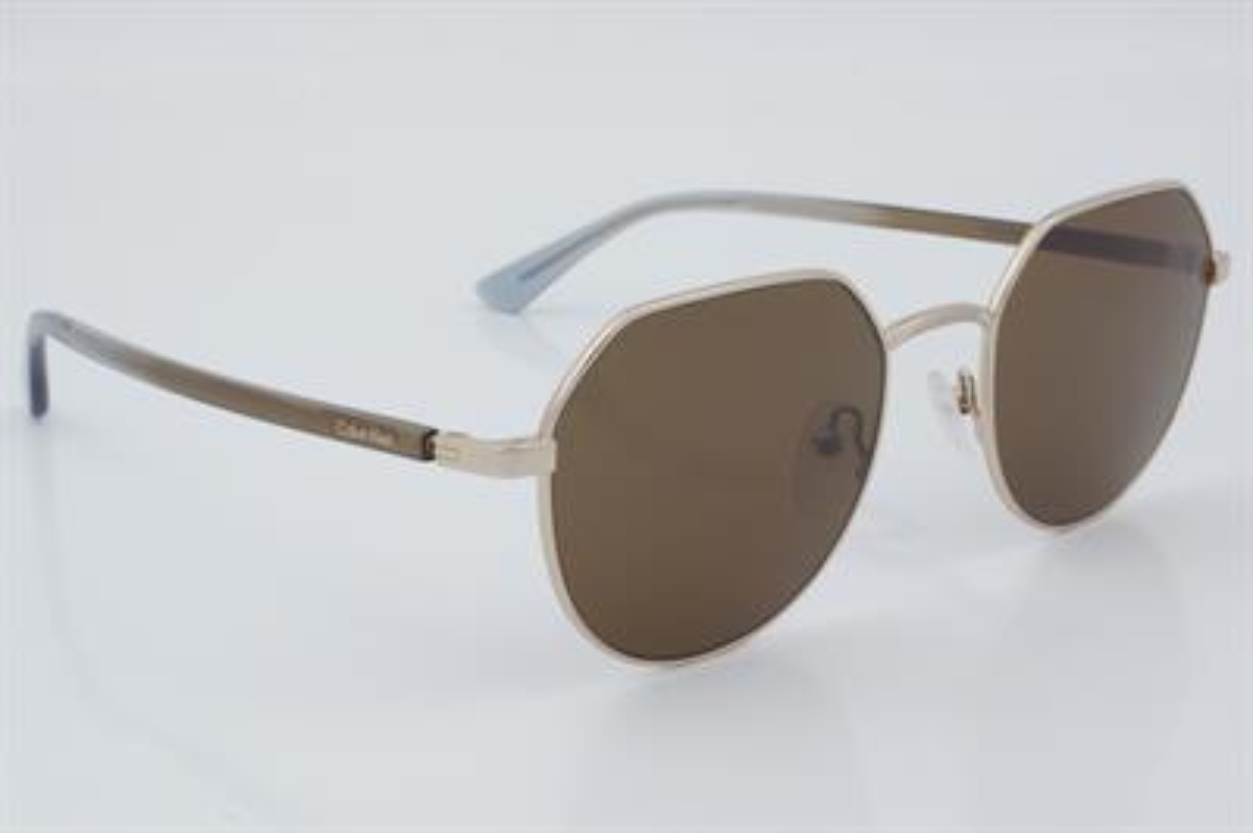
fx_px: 2608
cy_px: 416
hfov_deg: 27.0
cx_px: 626
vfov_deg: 18.2
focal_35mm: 75
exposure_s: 1/4
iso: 100
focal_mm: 50
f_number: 32
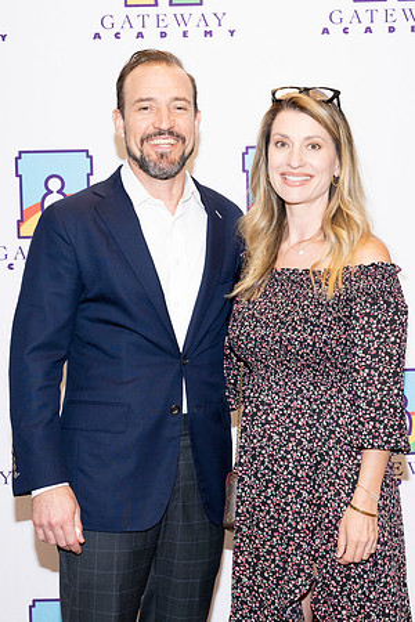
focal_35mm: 83
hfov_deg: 16.5
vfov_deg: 24.6
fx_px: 1426
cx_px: 250
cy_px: 311
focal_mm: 55
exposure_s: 1/160
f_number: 5.6
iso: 800
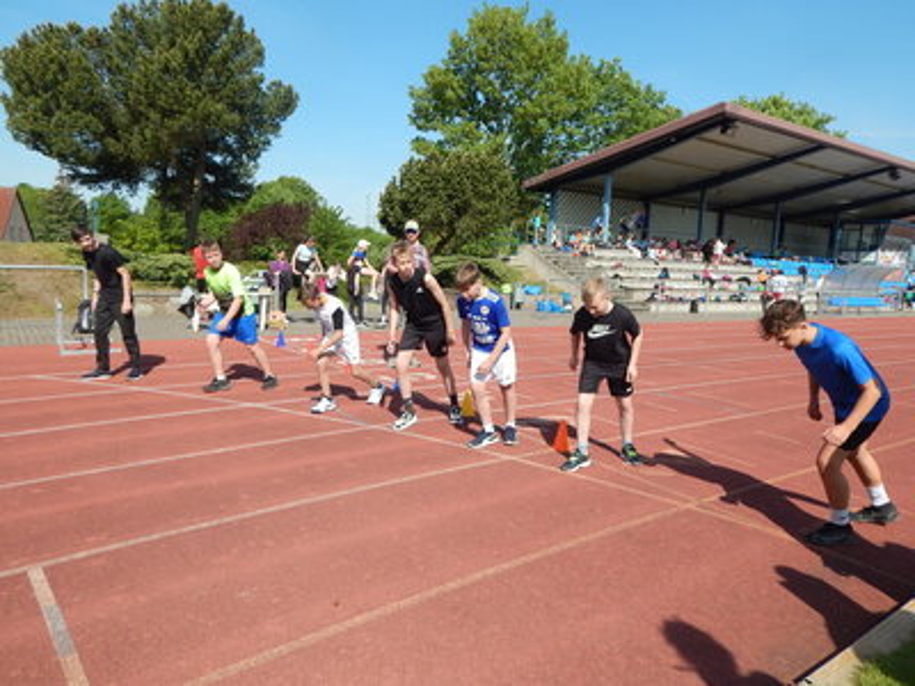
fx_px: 608
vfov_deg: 58.9
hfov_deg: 73.9
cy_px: 343
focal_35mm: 23
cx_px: 458
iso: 125
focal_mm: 4
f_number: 6
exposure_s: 1/500
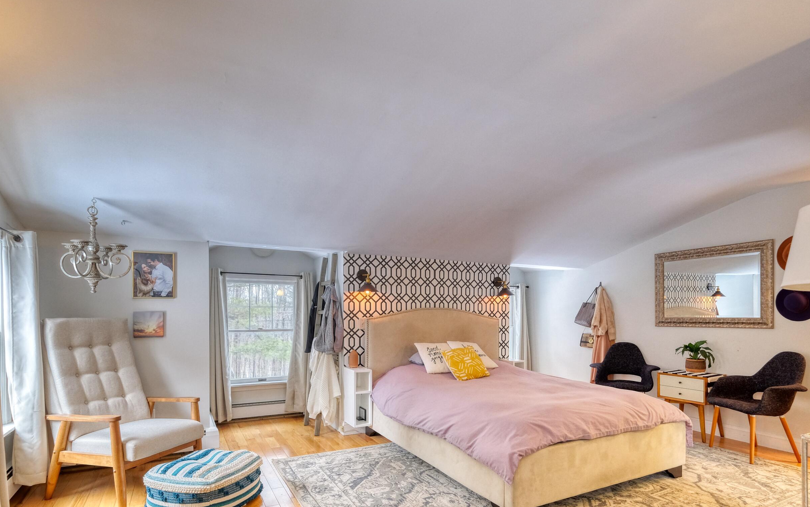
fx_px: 419
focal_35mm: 19
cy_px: 311
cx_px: 410
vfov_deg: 61.5
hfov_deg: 88.0
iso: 800
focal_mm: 10
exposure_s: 1/8
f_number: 4
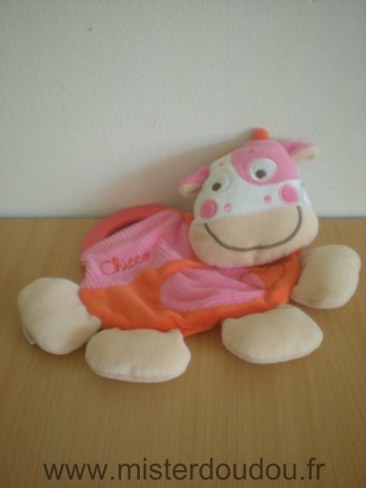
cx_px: 183
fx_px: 536
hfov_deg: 37.7
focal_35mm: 38
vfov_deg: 49.0
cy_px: 244
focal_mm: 6.3
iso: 200
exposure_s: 1/24.5
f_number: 3.1
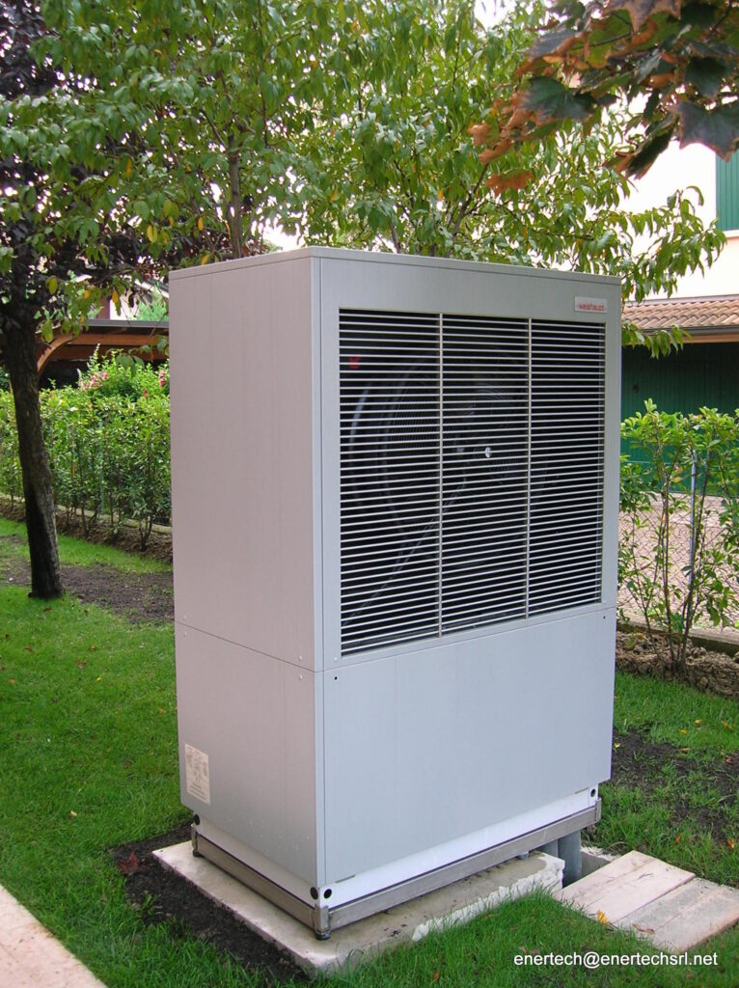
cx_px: 370
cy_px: 494
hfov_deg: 41.7
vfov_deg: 54.0
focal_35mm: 34
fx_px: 969
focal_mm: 5.7
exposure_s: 1/36.5
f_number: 2.9
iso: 50
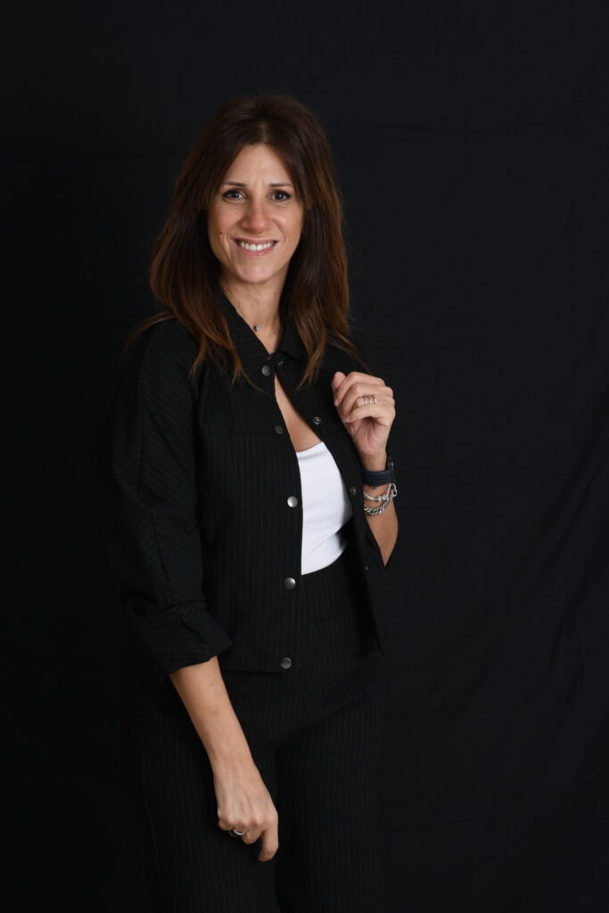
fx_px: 2283
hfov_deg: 15.2
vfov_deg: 22.6
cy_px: 456
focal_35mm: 90
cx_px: 304
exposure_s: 1/125
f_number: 10
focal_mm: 60
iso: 100
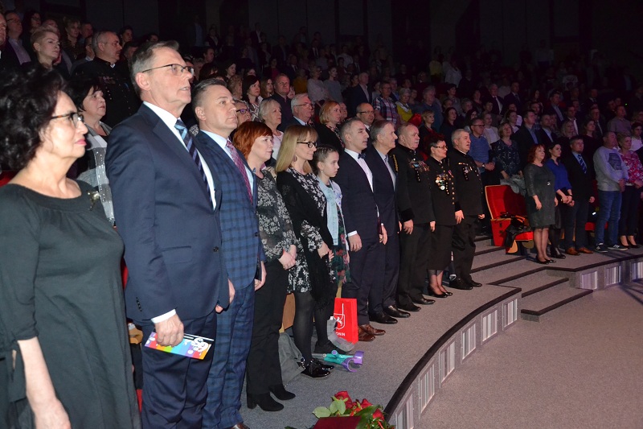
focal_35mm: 32
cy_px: 214
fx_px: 562
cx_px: 322
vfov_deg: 41.7
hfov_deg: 59.5
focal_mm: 21
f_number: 3.8
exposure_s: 1/60
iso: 3200
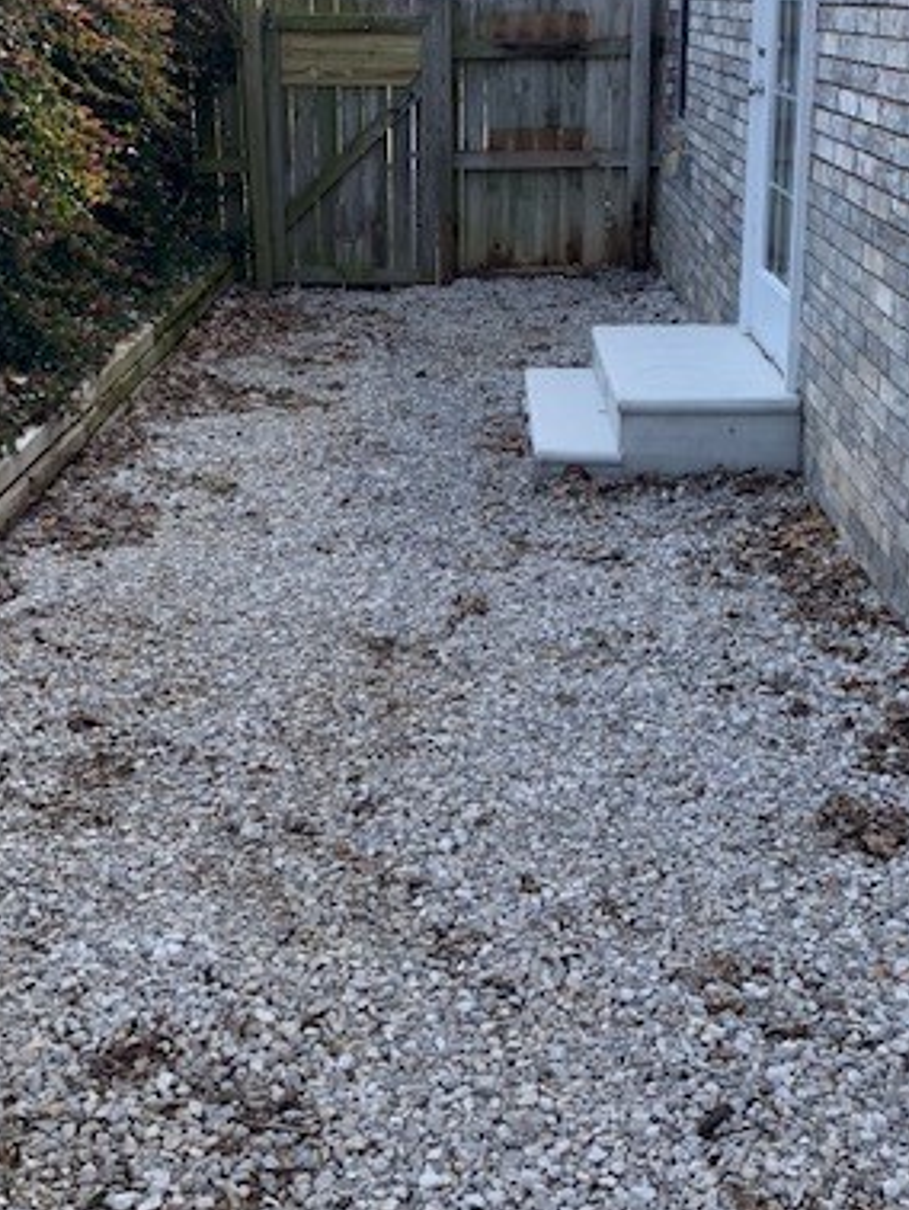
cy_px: 464
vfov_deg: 42.6
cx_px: 387
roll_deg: +2.7
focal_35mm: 44
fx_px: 1539
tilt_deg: -14.3
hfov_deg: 32.9
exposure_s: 1/587
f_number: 1.8
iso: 25
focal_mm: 4.25
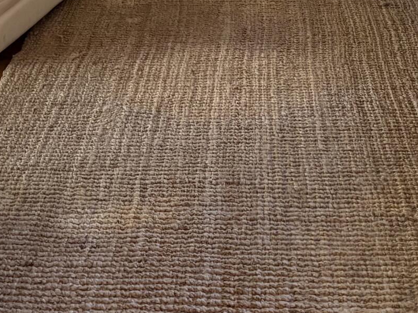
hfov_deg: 20.0
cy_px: -156
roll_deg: +0.6
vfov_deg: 14.1
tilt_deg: -9.9
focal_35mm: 98
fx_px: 1183
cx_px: 262
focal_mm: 5.96
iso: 250
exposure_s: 1/60
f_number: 1.6
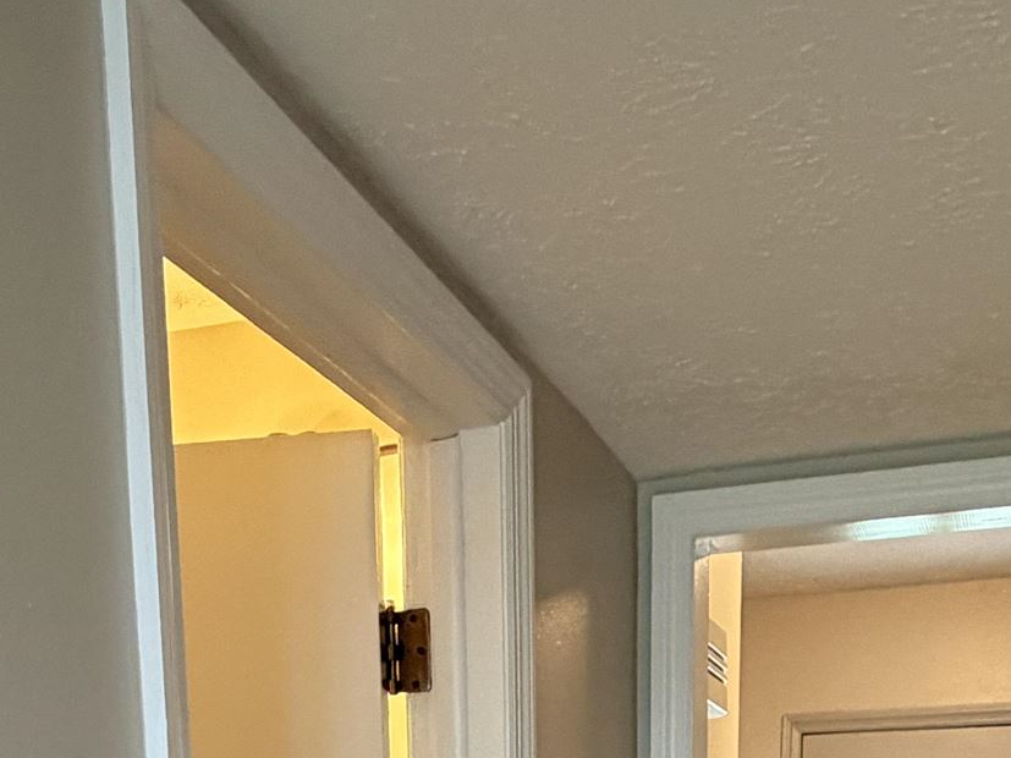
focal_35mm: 52
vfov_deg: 21.1
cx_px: 518
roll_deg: -0.1
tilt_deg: -13.8
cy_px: 1286
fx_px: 1518
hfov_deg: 36.8
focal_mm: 2.22
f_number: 2.2
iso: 320
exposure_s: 1/60
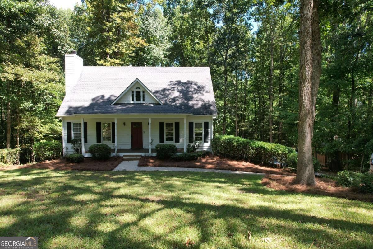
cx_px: 186
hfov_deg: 78.6
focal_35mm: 22
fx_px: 228
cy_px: 124
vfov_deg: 57.2
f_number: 2.8
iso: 100
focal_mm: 8.38
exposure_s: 1/320
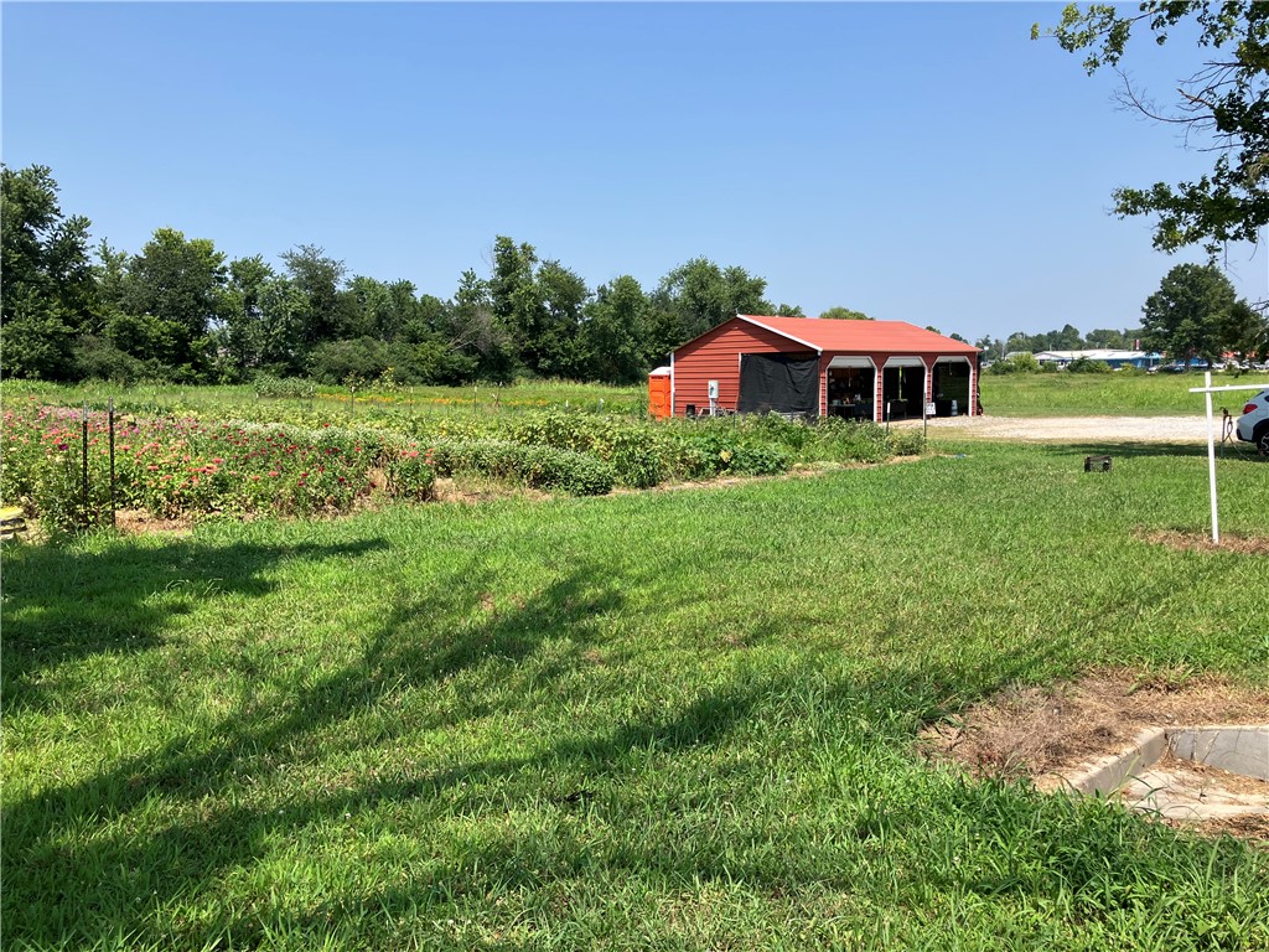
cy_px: 476
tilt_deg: -5.7
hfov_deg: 63.4
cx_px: 634
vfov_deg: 49.7
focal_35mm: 28
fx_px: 1026
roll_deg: +1.5
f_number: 1.8
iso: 32
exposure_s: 1/1517
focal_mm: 3.99
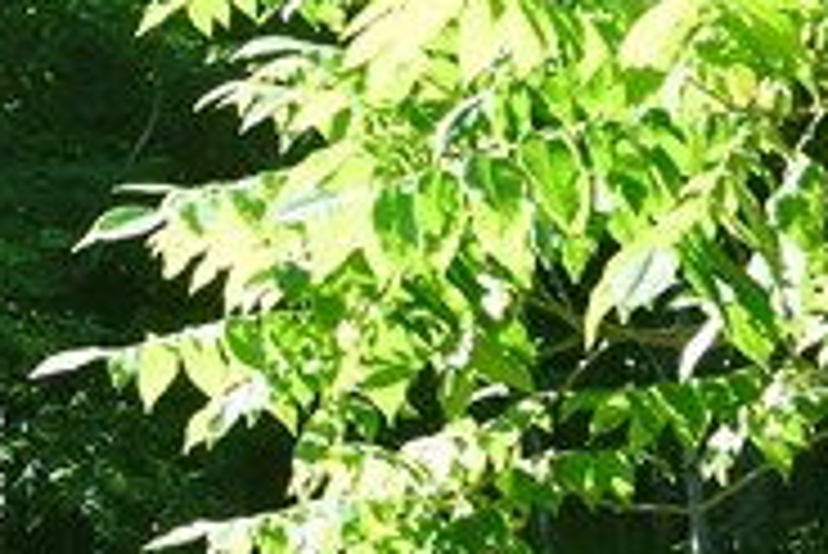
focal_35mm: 212
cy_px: 1329
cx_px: 1454
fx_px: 4880
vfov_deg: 6.2
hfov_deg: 9.3
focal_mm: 24
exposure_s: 1/160
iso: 640
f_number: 10
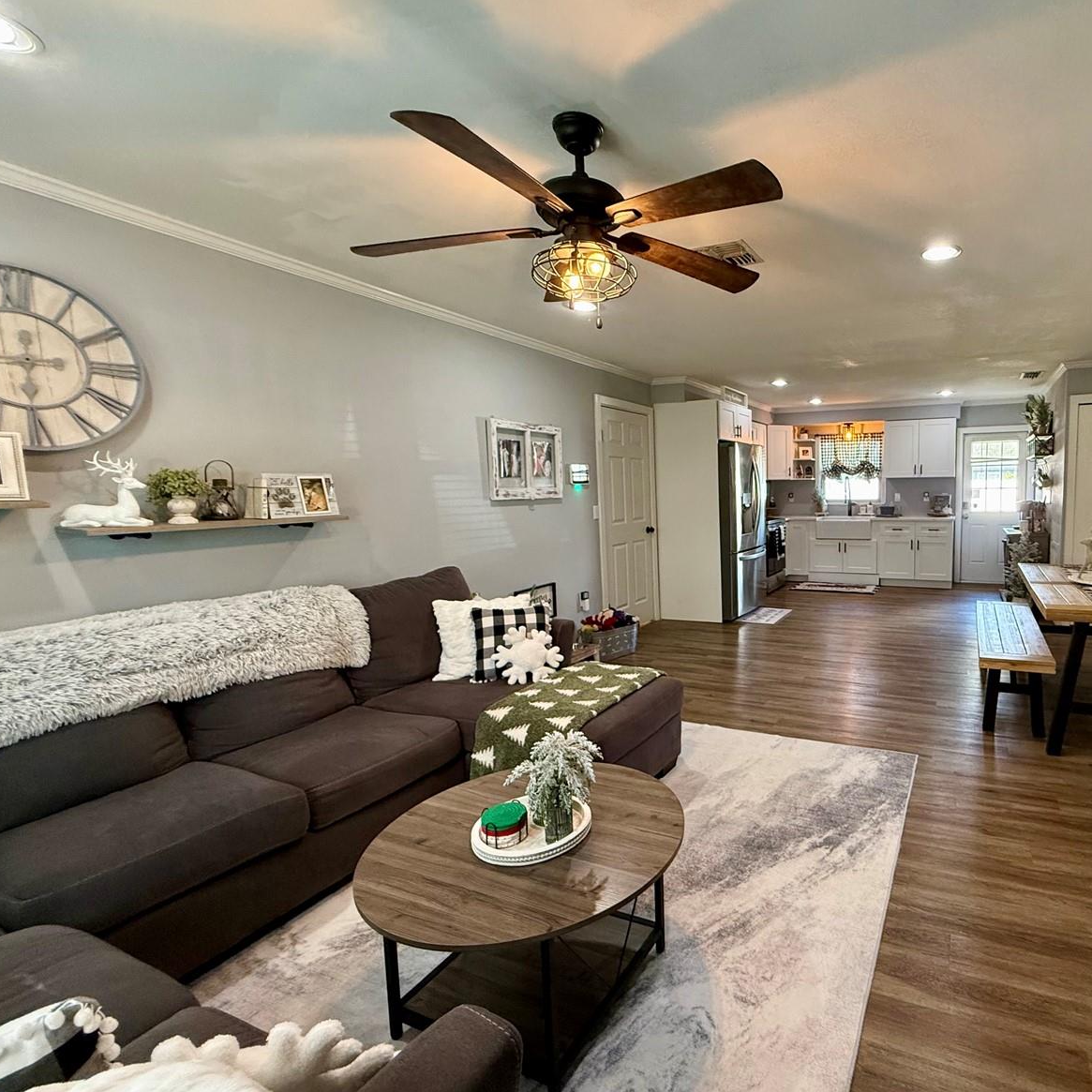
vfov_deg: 84.0
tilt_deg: -5.3
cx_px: 740
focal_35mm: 17
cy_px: 546
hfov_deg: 80.8
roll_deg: +0.6
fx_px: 607
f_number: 2.2
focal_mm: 2.22
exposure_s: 1/120
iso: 500
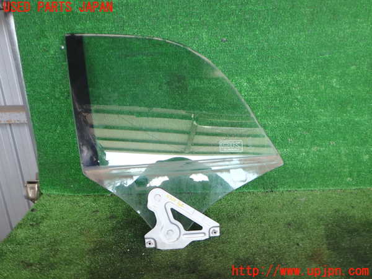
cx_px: 186
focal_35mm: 30
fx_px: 322
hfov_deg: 60.0
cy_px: 140
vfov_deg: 46.8
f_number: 2.3
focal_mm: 5.4
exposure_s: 1/60
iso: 125
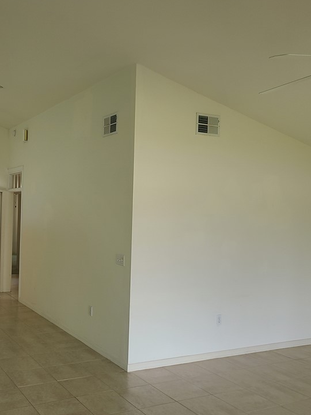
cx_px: 74
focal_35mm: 37
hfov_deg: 37.6
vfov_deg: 50.1
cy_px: 214
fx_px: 443
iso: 50
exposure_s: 1/60
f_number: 1.8
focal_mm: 5.4
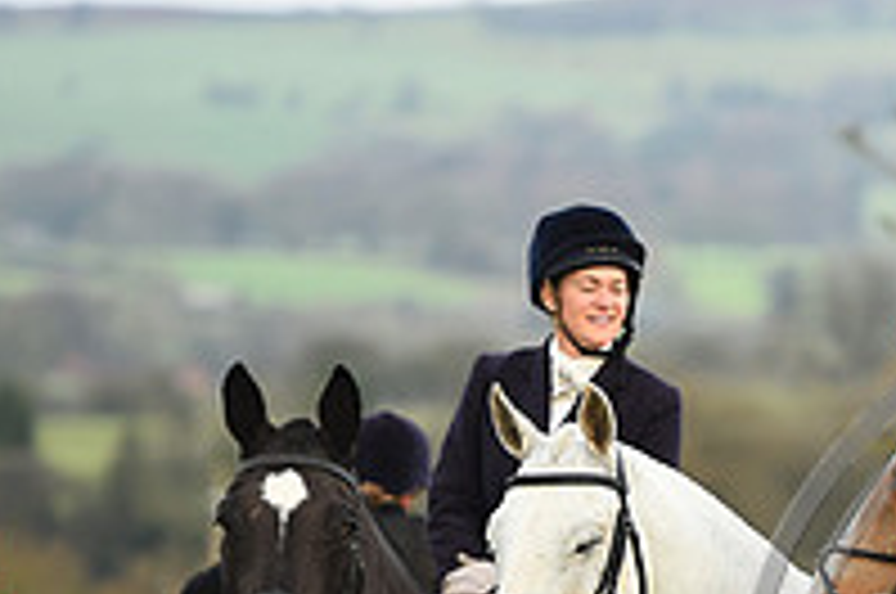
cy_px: 680
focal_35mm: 482
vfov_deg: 2.8
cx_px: 1144
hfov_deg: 4.3
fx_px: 11977
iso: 500
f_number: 3.2
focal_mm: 165
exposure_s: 1/1000
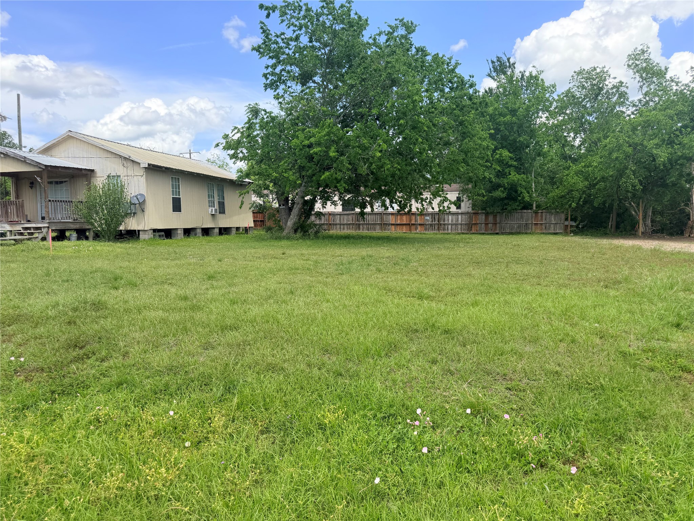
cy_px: 260
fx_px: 481
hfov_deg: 71.6
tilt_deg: -5.1
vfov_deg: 56.8
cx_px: 347
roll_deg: +1.2
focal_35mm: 24
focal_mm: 6.76
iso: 100
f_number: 1.78
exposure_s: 1/2801
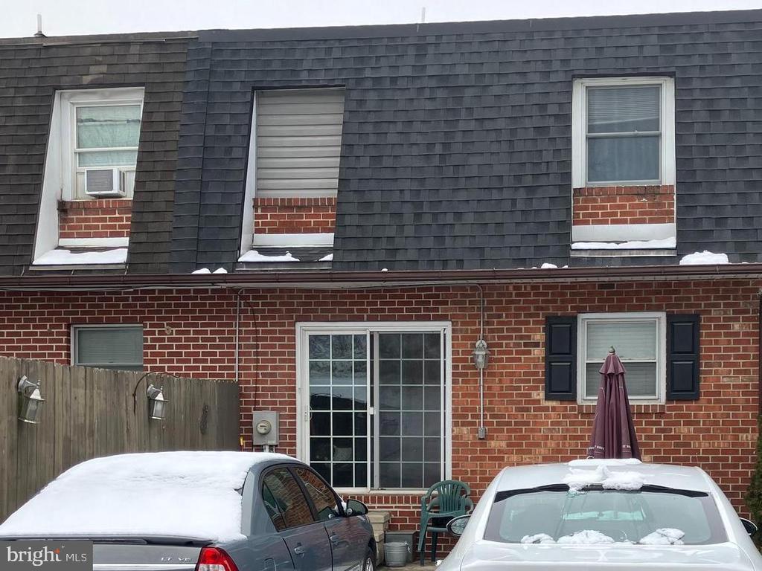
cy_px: 286
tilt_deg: -0.4
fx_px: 616
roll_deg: -0.4
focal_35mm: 28
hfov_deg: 63.4
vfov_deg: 49.7
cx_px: 381
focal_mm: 3.99
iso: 32
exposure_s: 1/436
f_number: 1.8
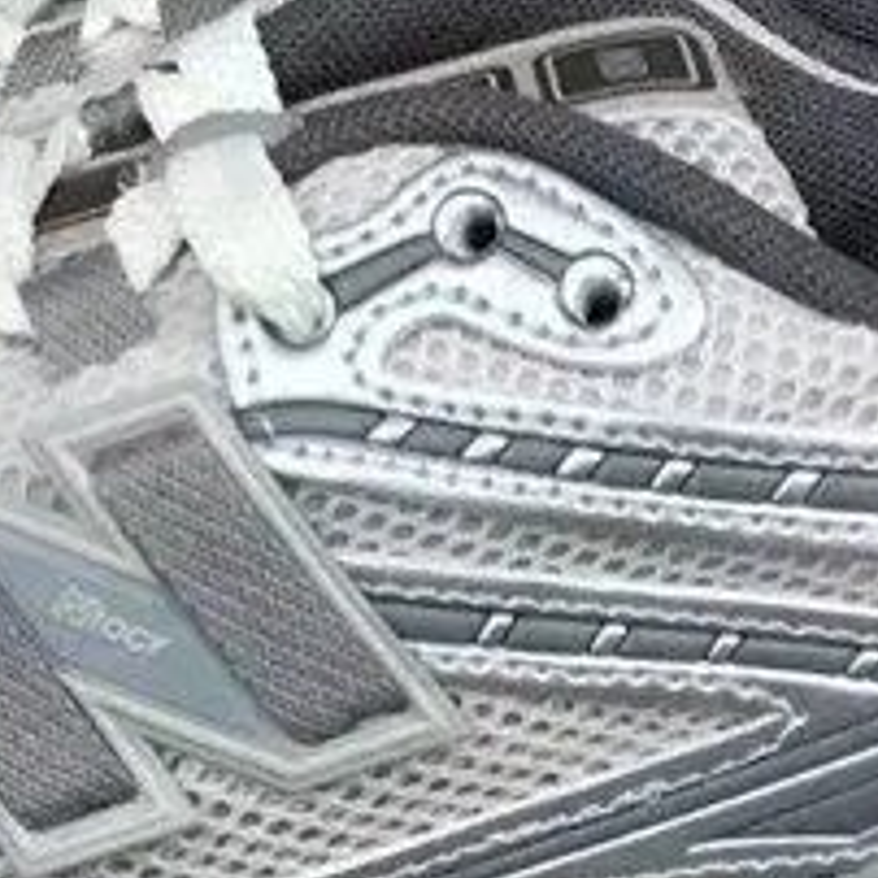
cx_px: 161
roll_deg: -2.8
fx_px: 3501
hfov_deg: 14.2
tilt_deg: -23.6
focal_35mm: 122
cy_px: 550
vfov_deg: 14.3
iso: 25
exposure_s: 1/617
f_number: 2.4
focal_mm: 3.3
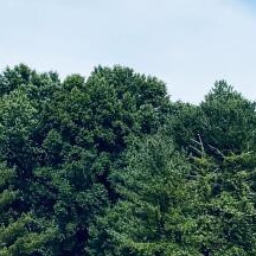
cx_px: 353
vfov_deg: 7.8
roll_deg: -0.4
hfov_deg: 8.1
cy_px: 556
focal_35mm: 213
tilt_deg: -8.1
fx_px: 1782
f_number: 1.6
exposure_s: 1/2933
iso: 50
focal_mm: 5.96
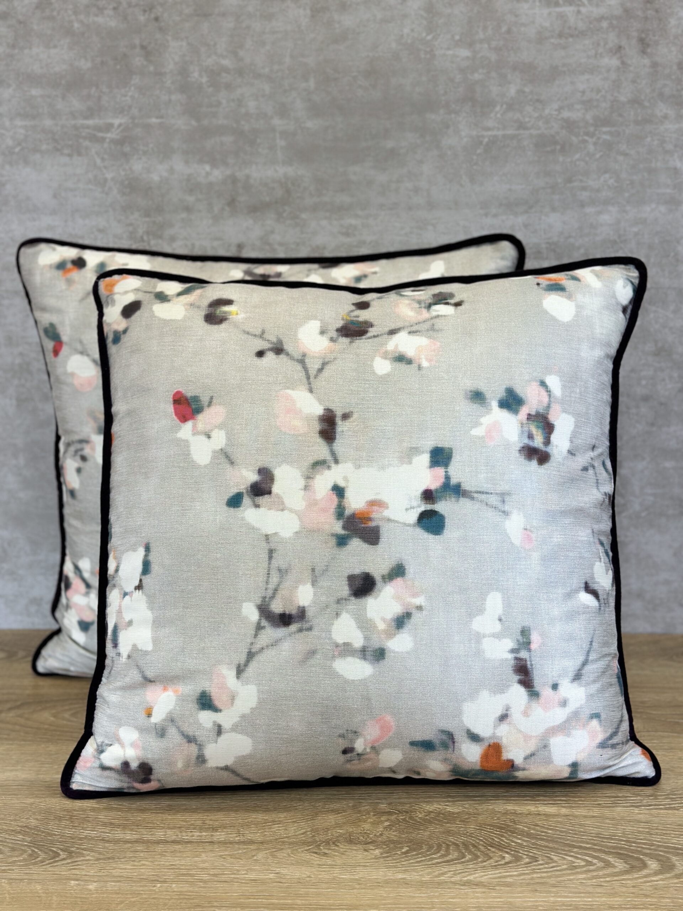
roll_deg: +0.4
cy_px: 456
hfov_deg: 30.3
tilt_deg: -13.8
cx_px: 342
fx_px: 1263
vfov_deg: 39.7
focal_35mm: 48
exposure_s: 1/244
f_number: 1.78
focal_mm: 6.86
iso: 80
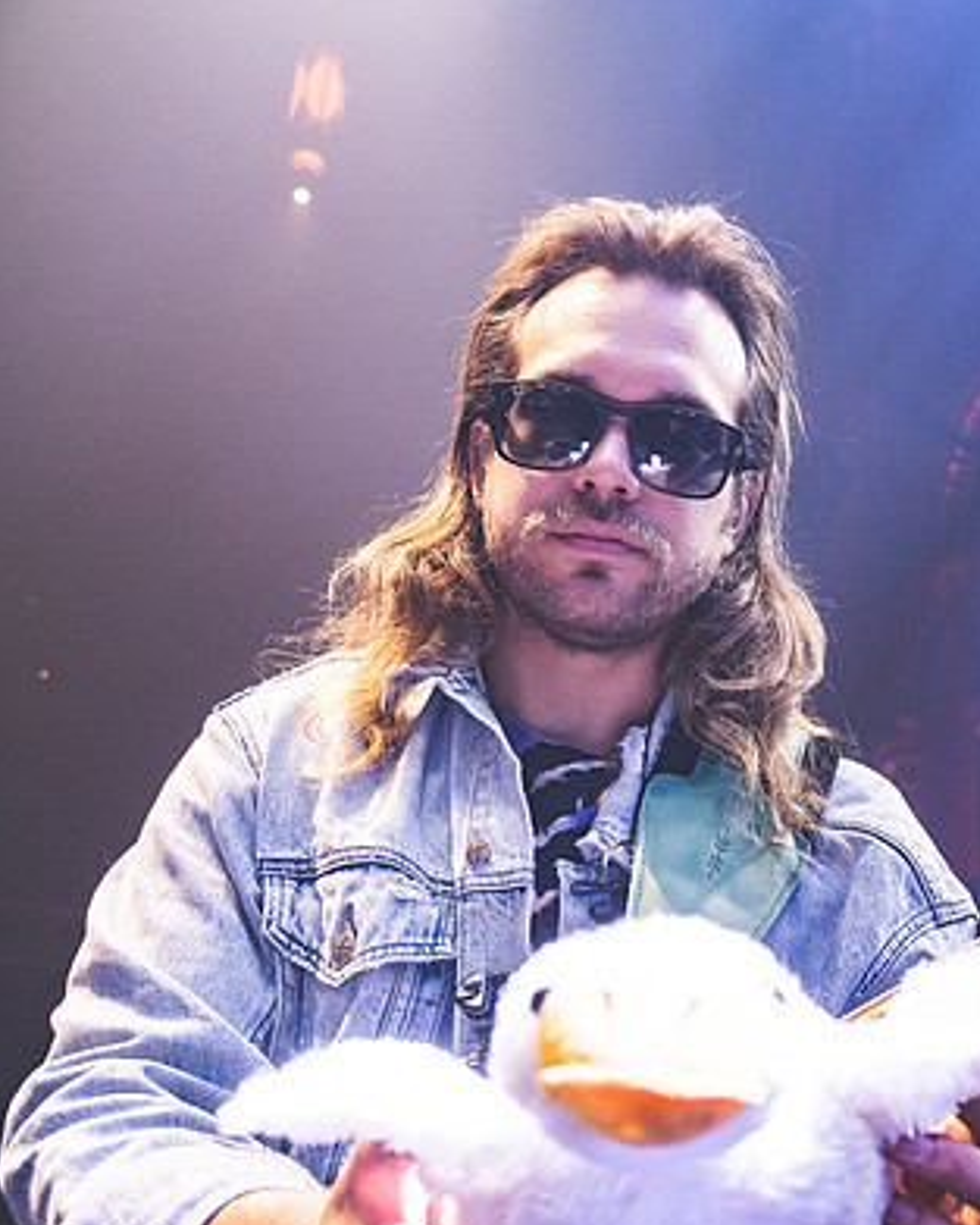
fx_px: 1703
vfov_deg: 39.5
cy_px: 696
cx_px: 1050
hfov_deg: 29.3
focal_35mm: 47
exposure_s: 1/160
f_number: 6.3
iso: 1250
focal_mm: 29
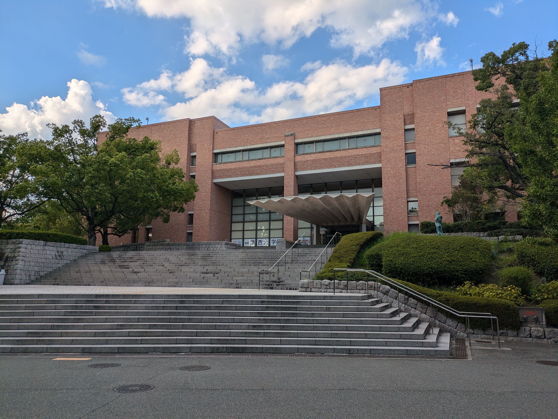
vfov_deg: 54.9
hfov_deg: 69.4
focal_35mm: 25
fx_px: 403
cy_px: 210
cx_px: 279
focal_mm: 5.43
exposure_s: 1/1481
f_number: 1.89
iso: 44
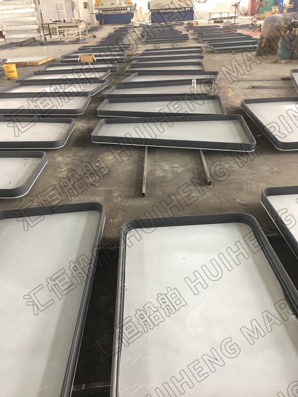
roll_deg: +3.8
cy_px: 198
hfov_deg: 48.2
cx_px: 149
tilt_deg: -29.2
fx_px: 333
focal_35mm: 29
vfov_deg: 61.7
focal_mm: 4.15
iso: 32
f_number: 2.2
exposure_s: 1/33
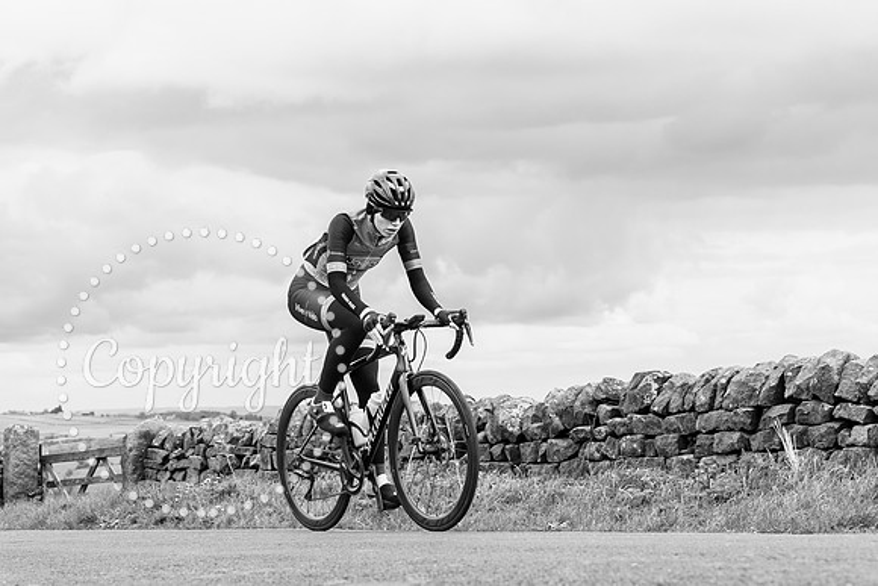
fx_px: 2102
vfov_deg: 15.9
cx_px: 358
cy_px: 278
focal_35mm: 86
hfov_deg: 23.6
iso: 200
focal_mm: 54
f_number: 4.5
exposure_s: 1/640
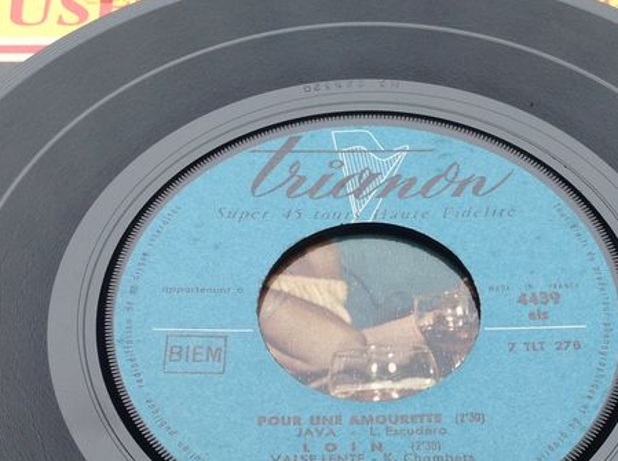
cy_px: 415
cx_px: 370
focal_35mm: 78
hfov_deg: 25.0
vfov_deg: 18.5
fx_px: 1390
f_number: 2.4
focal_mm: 4.28
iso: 50
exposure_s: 1/30
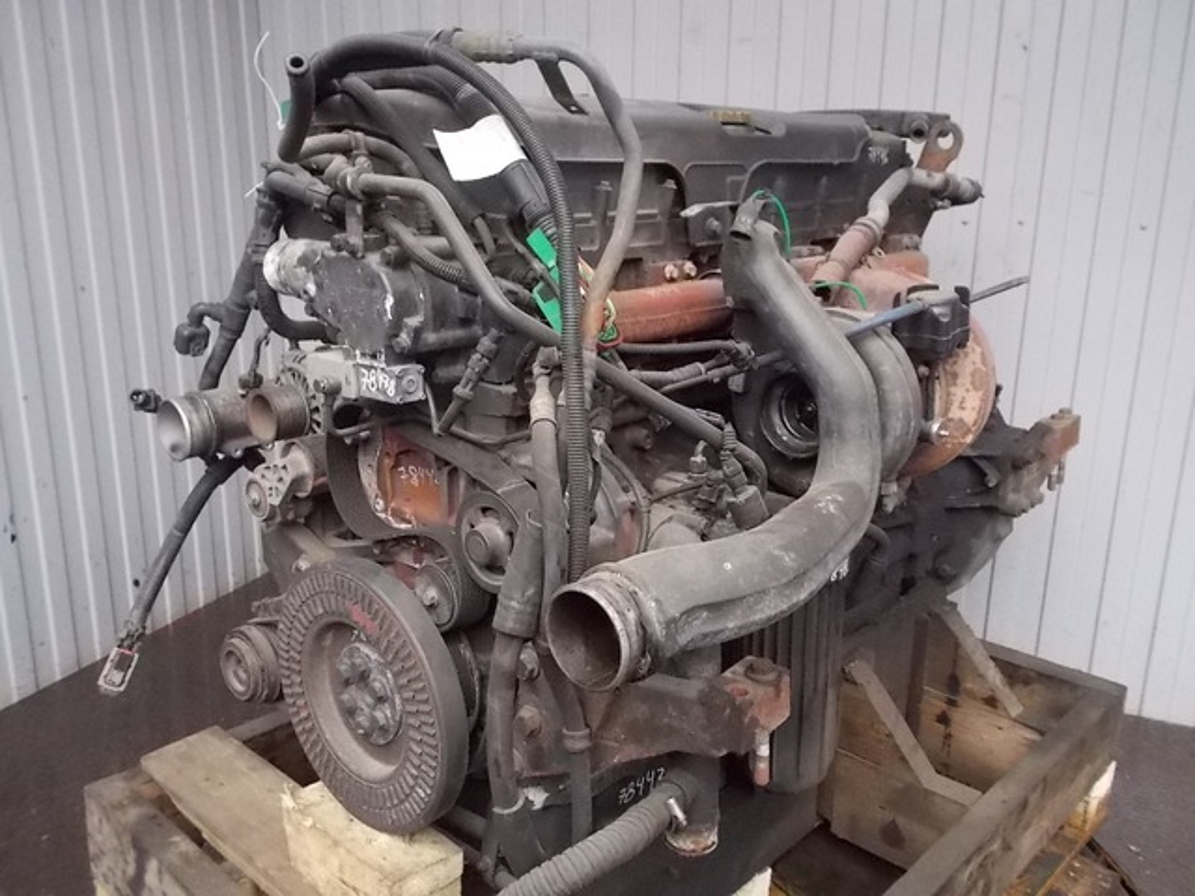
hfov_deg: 61.7
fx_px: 1001
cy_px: 448
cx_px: 598
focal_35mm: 29
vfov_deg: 48.2
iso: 500
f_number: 3.3
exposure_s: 1/125
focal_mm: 4.1
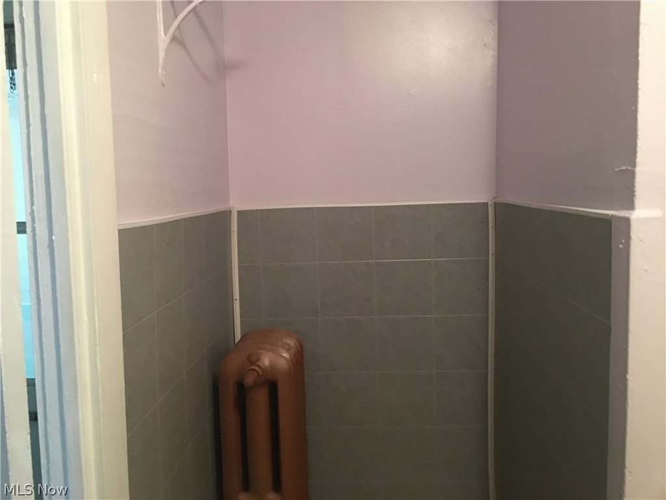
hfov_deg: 61.7
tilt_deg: -7.8
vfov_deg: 48.2
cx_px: 333
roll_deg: +0.2
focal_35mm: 29
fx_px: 558
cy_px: 250
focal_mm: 4.15
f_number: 2.2
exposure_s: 1/8
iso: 160
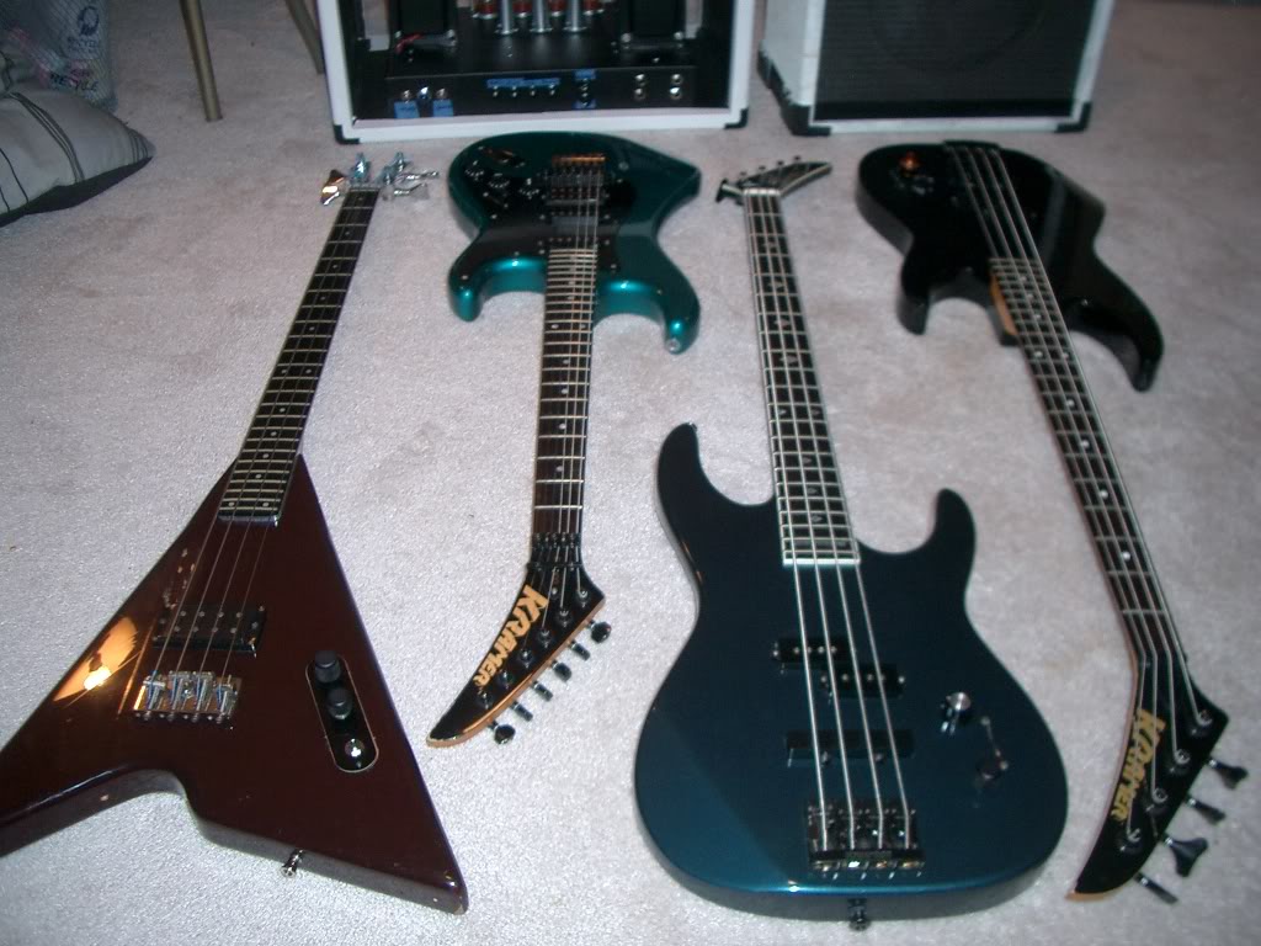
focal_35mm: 35
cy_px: 473
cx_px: 630
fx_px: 1275
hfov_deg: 52.6
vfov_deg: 40.7
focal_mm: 5.8
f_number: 2.6
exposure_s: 1/40
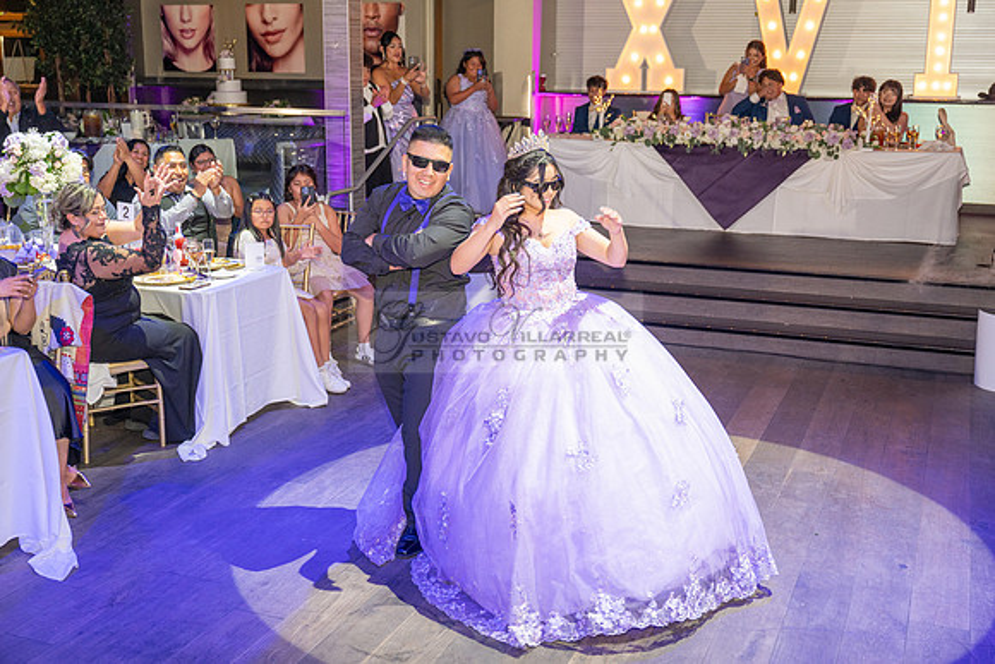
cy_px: 332
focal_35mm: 41
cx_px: 498
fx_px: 1133
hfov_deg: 47.4
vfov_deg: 32.6
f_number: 3.5
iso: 1000
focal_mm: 41
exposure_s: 1/125
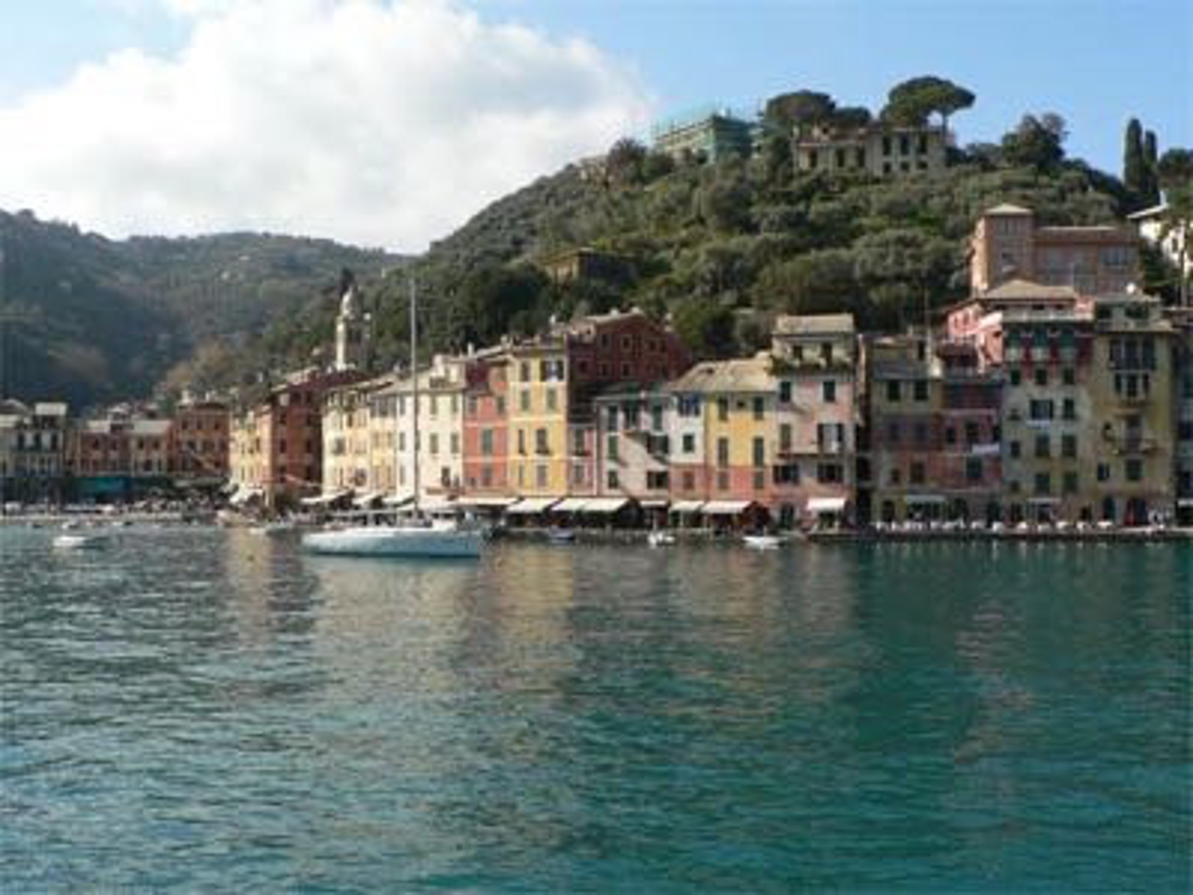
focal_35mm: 36
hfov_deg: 51.4
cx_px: 596
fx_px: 1241
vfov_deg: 39.7
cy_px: 448
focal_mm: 6
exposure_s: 1/500
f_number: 4
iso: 80
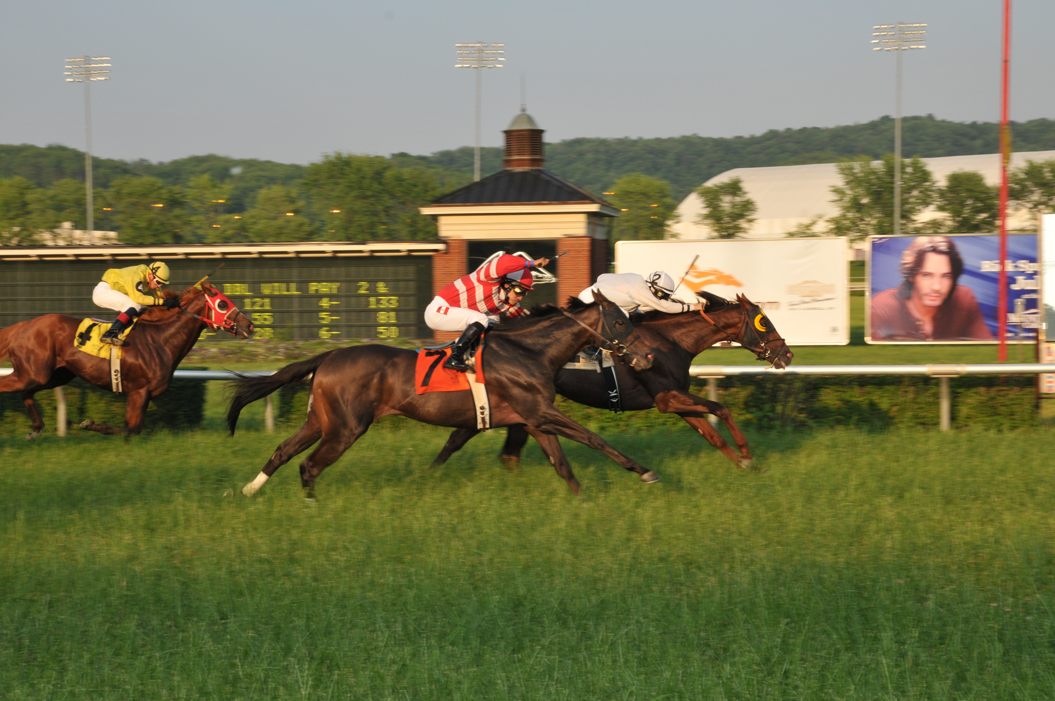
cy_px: 350
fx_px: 1976
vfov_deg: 20.1
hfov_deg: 29.9
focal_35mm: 68
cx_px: 528
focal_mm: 45
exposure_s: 1/320
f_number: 14
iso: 400
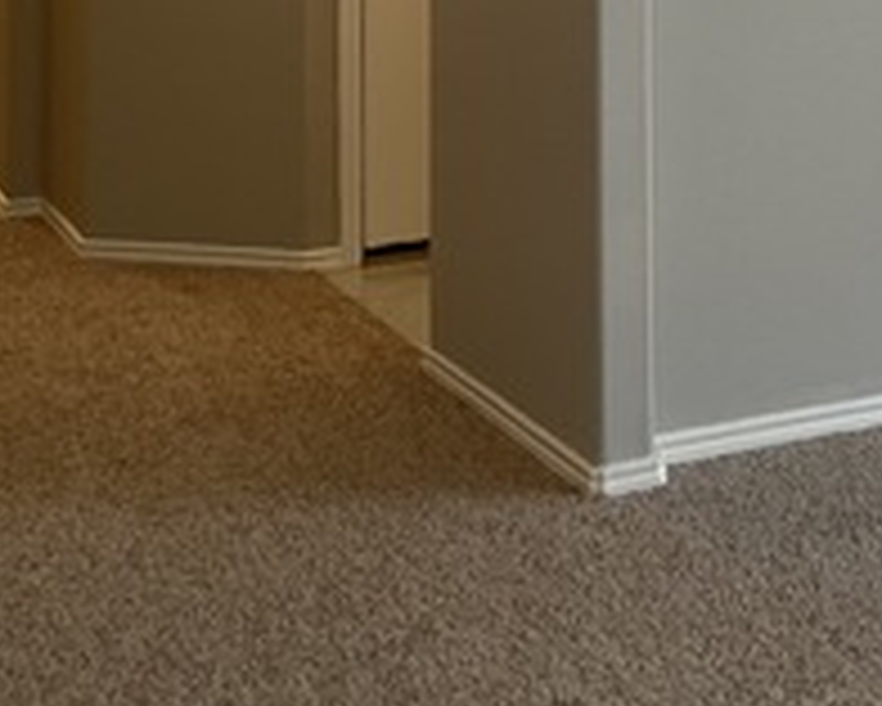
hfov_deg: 22.5
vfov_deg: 17.2
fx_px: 2168
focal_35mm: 83
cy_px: -270
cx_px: 783
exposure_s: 1/60
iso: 125
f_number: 1.6
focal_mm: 4.2
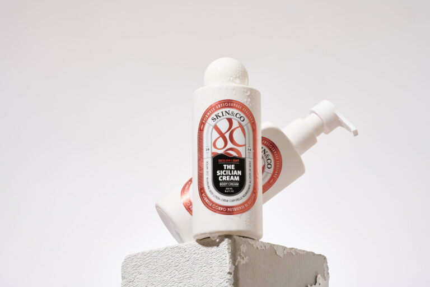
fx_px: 1254
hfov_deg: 19.5
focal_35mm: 105
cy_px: 144
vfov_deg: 13.0
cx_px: 215
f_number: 25
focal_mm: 105
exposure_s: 1/160
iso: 100
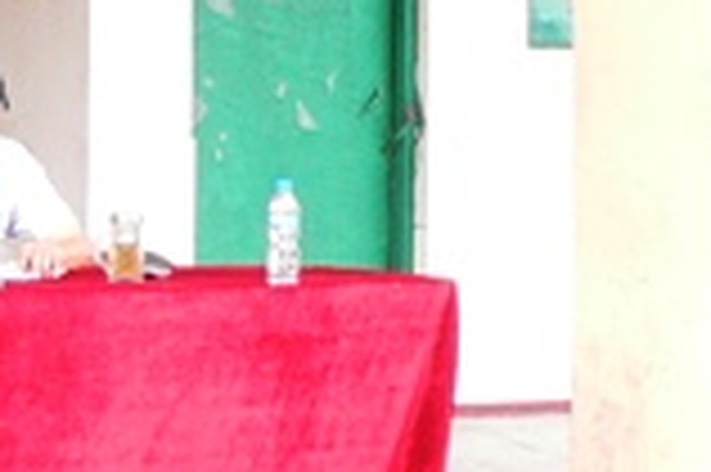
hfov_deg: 12.3
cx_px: -612
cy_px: -40
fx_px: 2999
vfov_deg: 8.9
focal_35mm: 152
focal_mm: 6
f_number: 4
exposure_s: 1/125
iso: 200
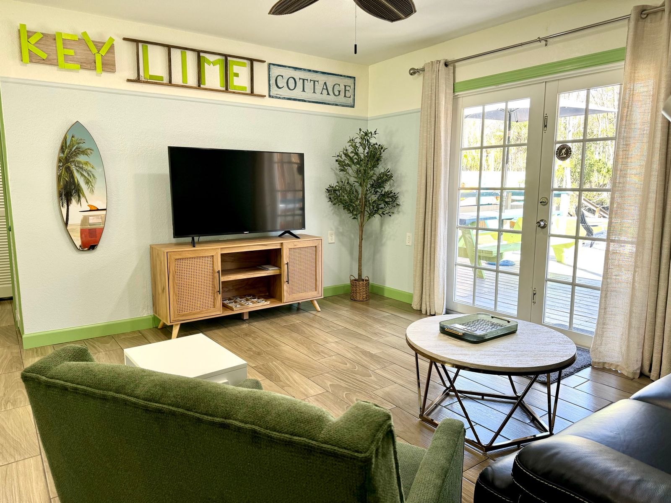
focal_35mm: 24
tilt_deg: -10.3
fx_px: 465
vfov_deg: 56.8
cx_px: 336
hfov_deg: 71.6
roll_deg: +0.0
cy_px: 252
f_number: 1.78
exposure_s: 1/121
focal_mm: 6.76
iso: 100
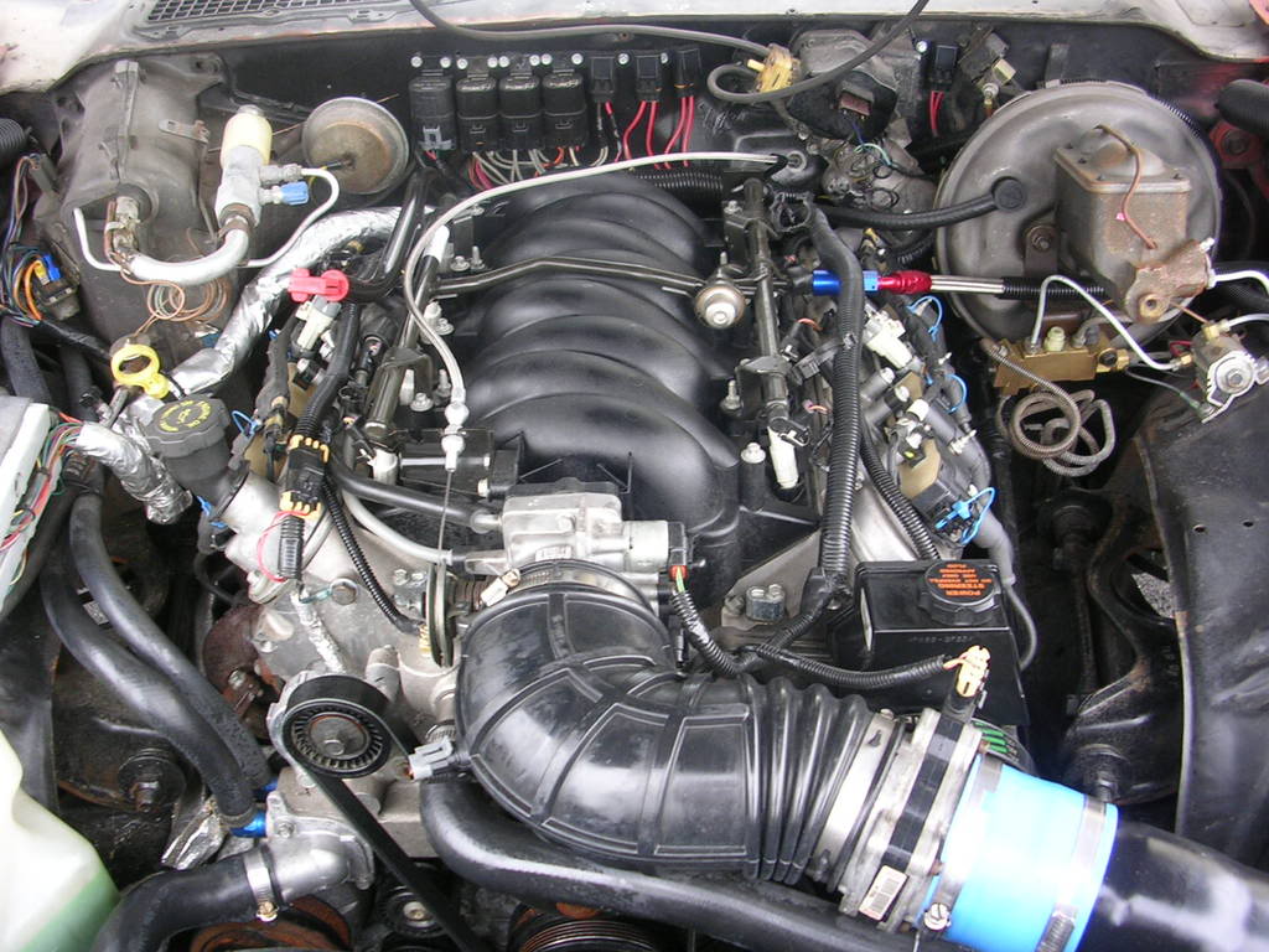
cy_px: 476
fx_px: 1393
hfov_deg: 49.0
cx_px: 634
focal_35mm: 38
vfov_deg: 37.7
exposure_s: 1/40.7
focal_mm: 5.8
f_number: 2.8
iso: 50
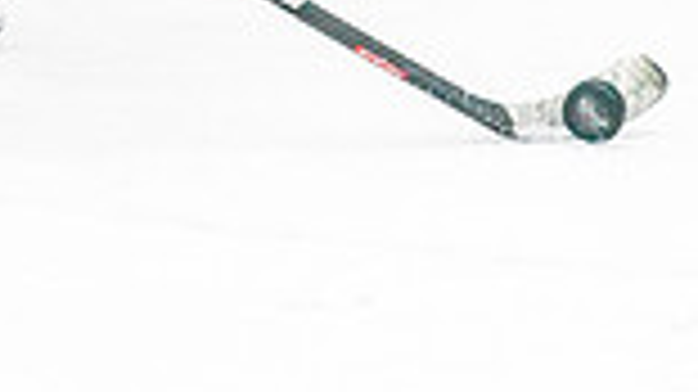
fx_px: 16778
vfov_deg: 1.3
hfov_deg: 2.4
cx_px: -622
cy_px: -462
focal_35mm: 907
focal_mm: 200
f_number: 2.8
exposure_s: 1/1250
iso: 3200
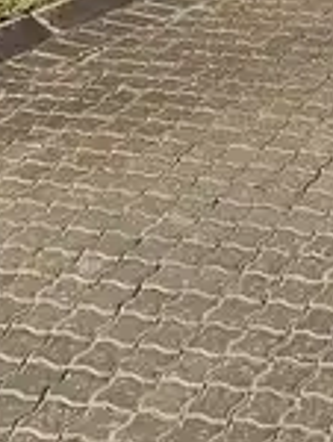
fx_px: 1330
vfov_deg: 13.9
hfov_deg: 13.0
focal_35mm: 104
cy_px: -586
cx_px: 592
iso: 32
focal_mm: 2.2
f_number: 1.9
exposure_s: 1/1376
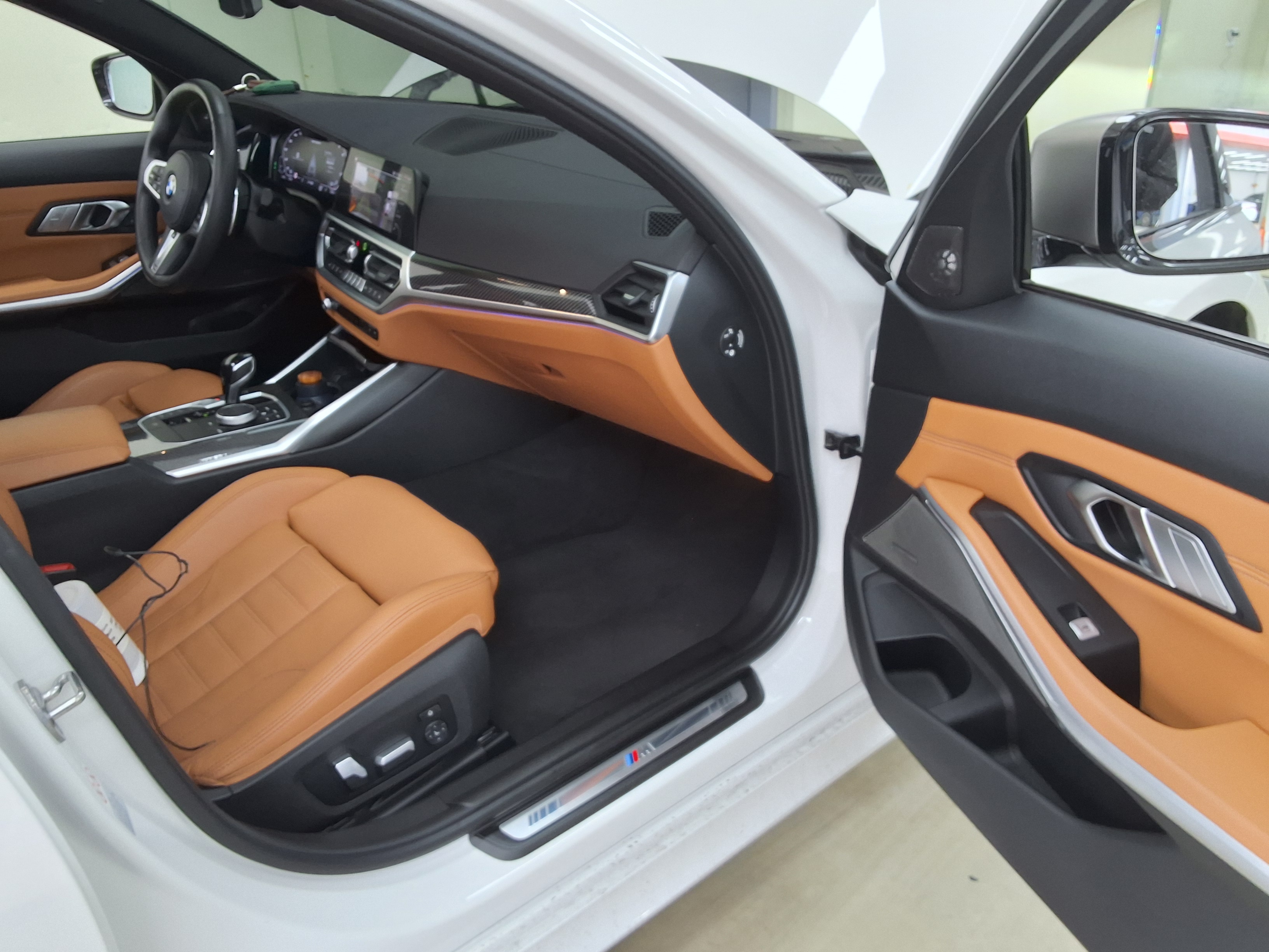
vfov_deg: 49.7
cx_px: 634
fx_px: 1026
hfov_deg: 63.4
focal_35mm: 28
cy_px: 476
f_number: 1.9
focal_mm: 2.91
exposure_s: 1/40
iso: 40
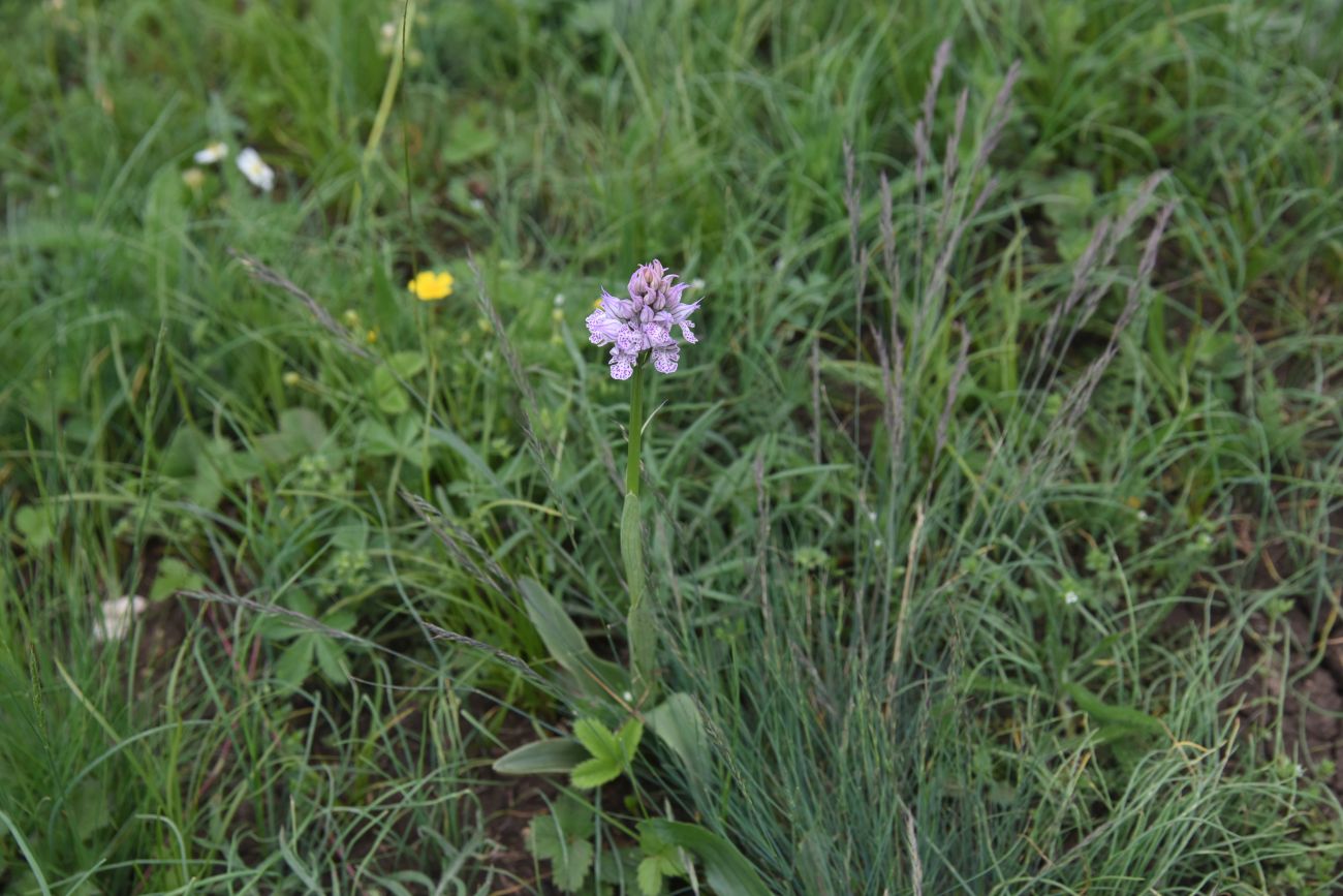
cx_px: 672
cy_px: 448
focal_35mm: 52
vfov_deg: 26.0
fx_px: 1940
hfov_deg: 38.2
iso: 800
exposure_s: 1/800
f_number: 8
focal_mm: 52
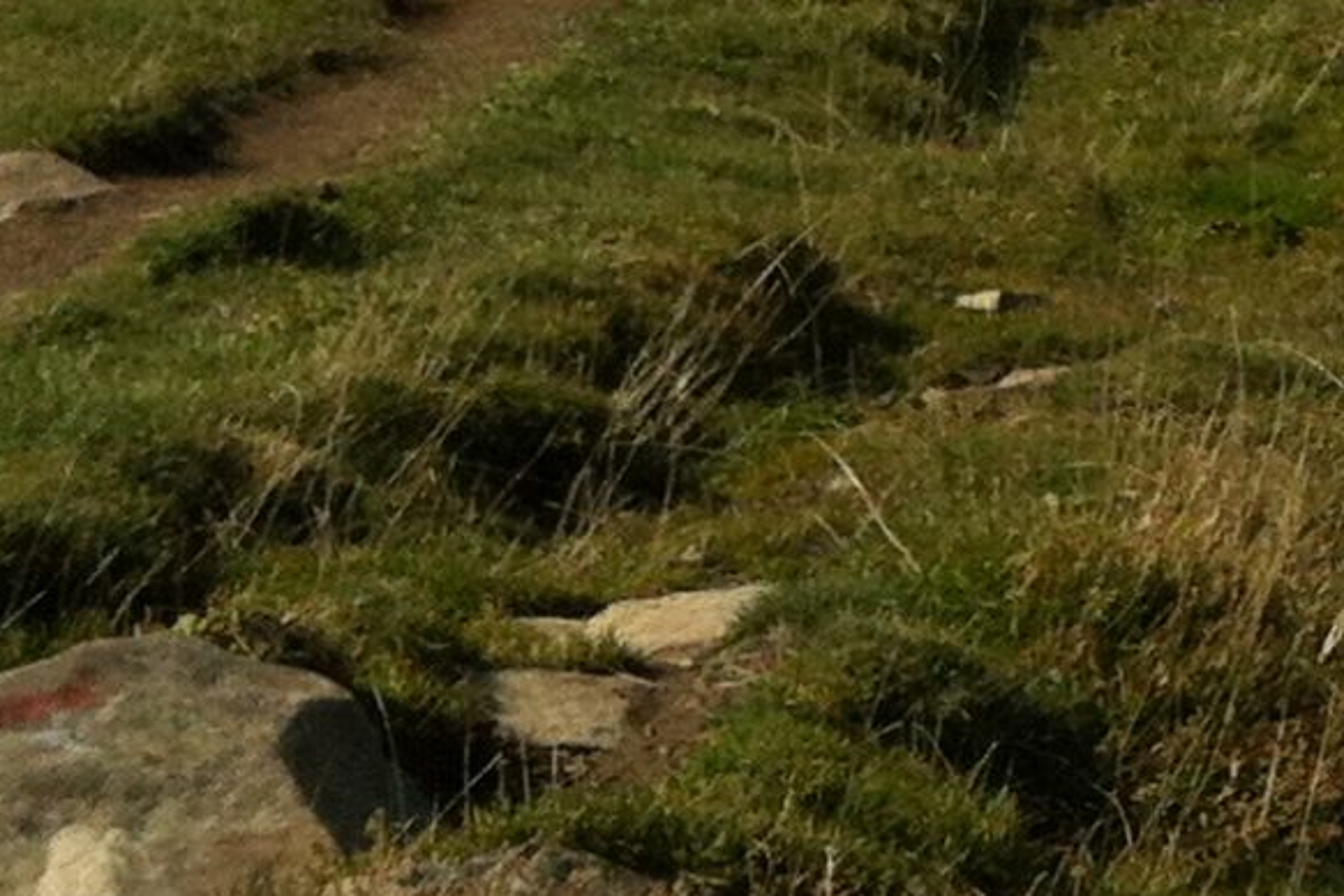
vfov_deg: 8.2
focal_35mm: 160
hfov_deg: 12.2
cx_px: 2090
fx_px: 5973
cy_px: -878
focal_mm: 3.85
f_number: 2.8
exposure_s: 1/2514
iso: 80
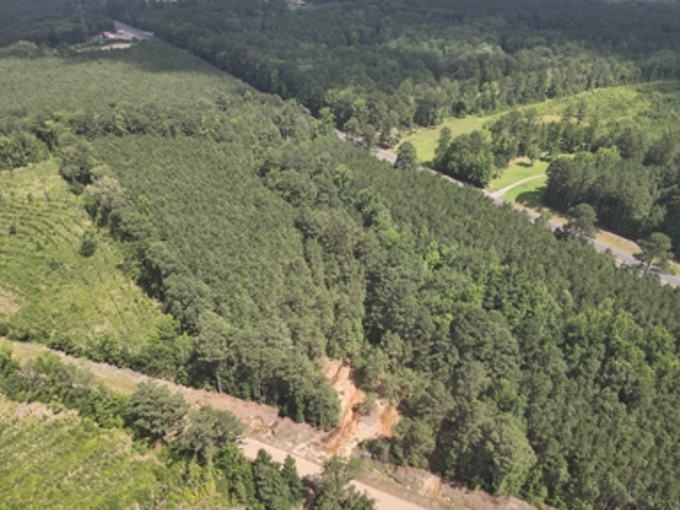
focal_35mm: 25
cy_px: 255
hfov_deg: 69.4
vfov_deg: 54.9
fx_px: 491
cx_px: 351
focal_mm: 4.4
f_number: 2.8
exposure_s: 1/640
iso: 100
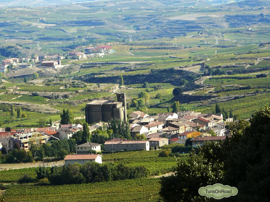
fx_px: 1771
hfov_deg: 8.7
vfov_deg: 6.5
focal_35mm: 227
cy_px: 101
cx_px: 135
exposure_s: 1/200
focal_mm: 37.2
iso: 100
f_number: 4.5
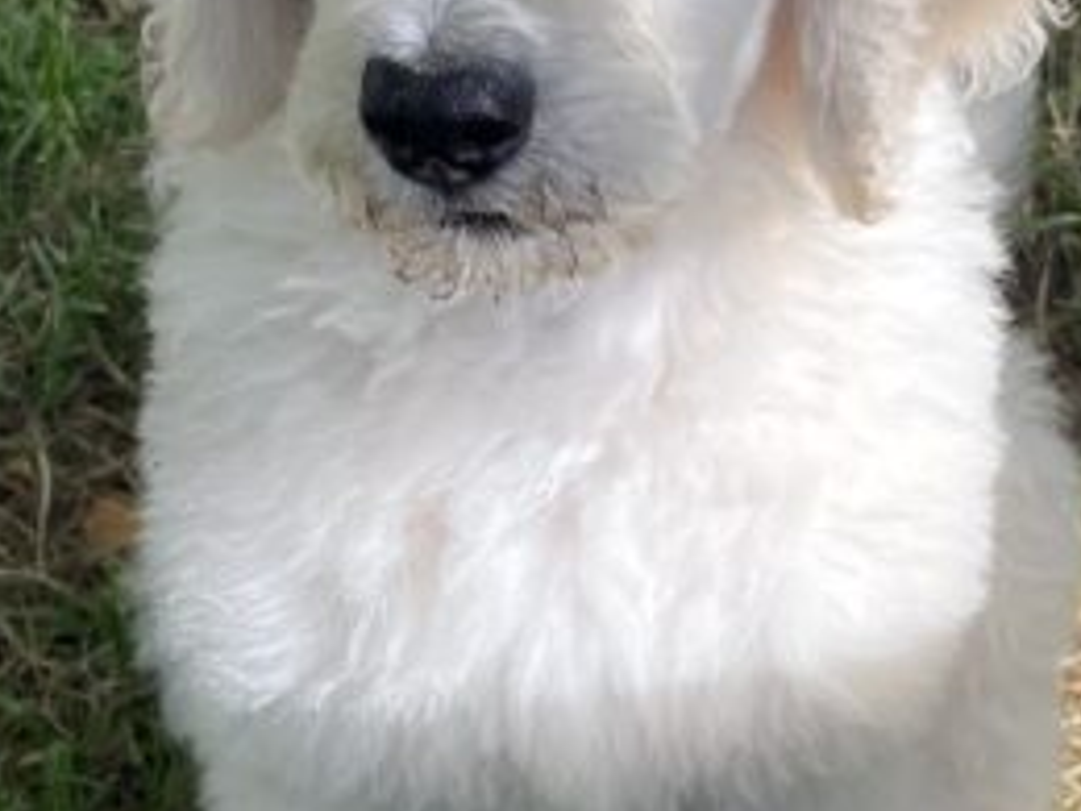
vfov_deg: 35.9
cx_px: 619
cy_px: 453
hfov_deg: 46.7
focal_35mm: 40
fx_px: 1249
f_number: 1.6
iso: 32
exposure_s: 1/682
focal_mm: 4.2
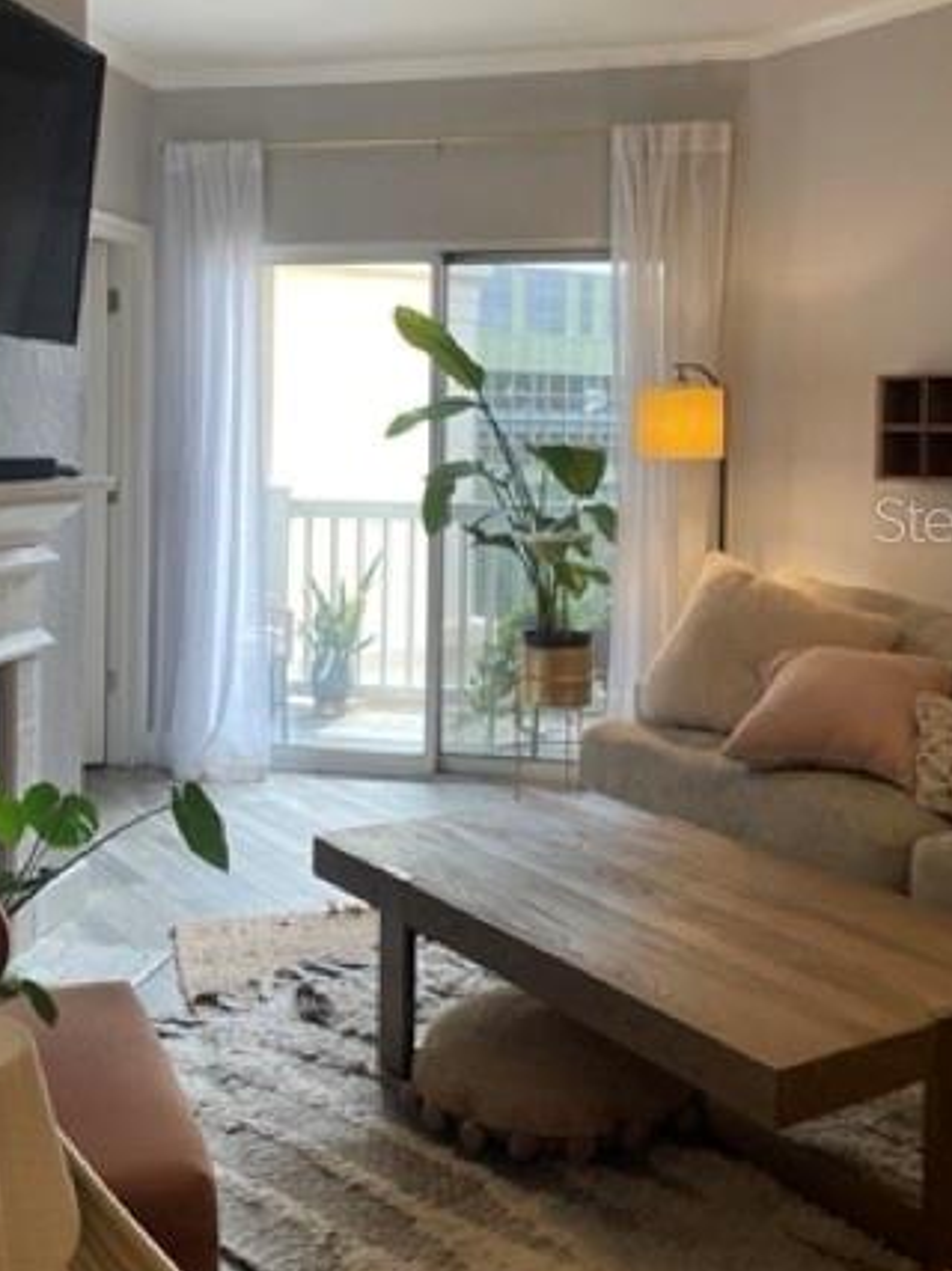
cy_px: 518
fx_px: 1431
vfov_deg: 47.6
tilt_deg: -1.8
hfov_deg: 36.8
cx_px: 440
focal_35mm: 39
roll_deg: +0.0
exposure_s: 1/120
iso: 125
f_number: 1.6
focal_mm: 4.2
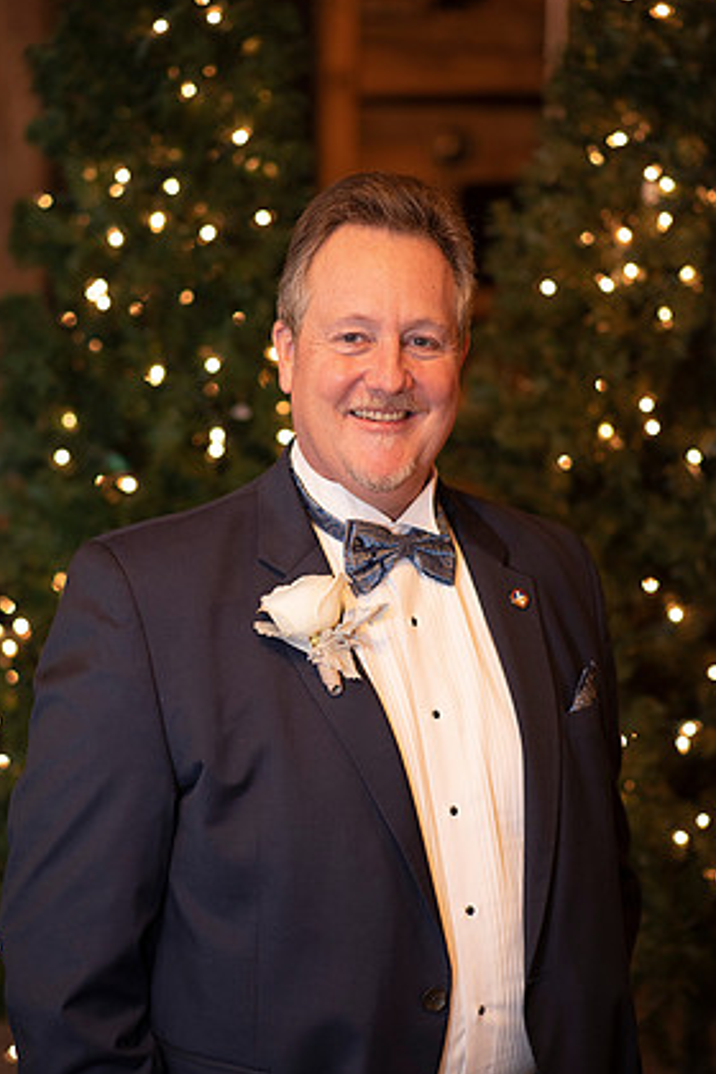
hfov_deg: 15.0
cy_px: 557
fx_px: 2715
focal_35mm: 91
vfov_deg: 22.4
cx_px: 350
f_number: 2.2
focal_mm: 85
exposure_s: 1/200
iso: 1000
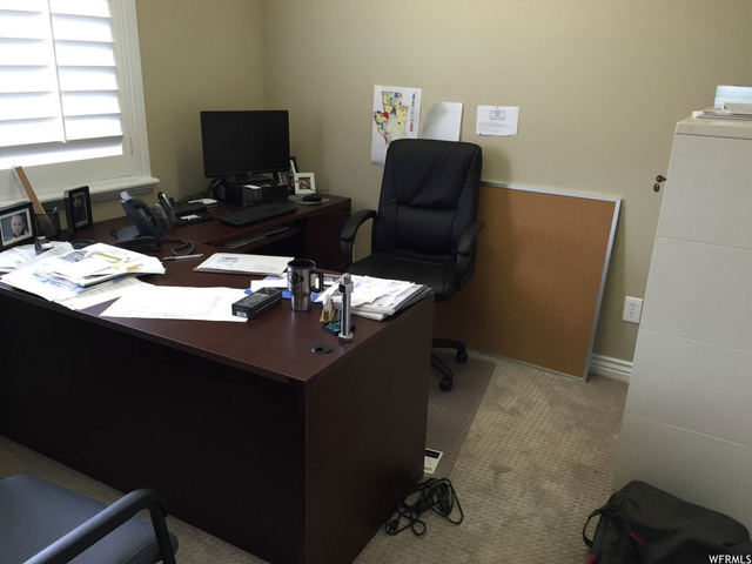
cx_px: 376
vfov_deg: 48.2
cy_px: 282
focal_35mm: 29
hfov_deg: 61.7
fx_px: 630
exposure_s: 1/33
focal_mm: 4.15
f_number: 2.2
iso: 80
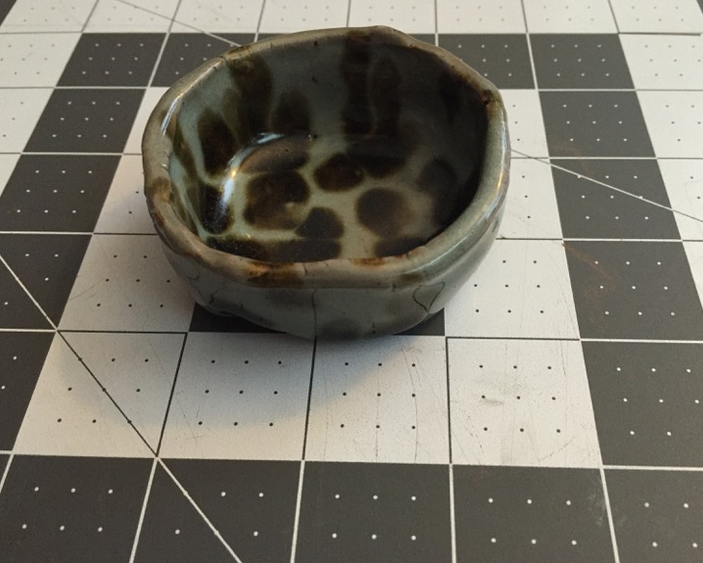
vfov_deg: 47.1
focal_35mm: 31
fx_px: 645
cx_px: 378
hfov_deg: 57.1
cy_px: 280
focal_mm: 4.15
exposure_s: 1/30
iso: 250
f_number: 2.2
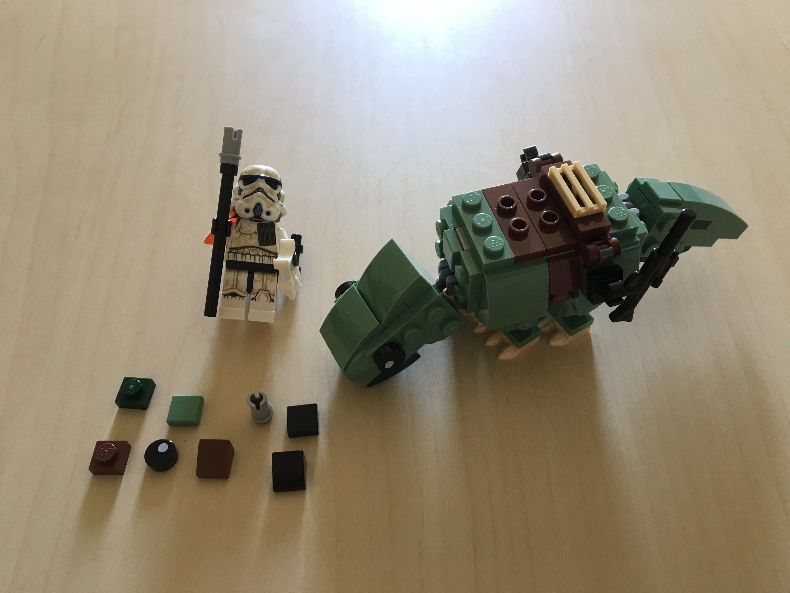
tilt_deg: -51.2
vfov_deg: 48.2
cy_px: 296
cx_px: 395
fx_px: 662
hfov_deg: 61.7
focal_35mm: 29
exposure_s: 1/33
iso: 100
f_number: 2.2
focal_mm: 4.15
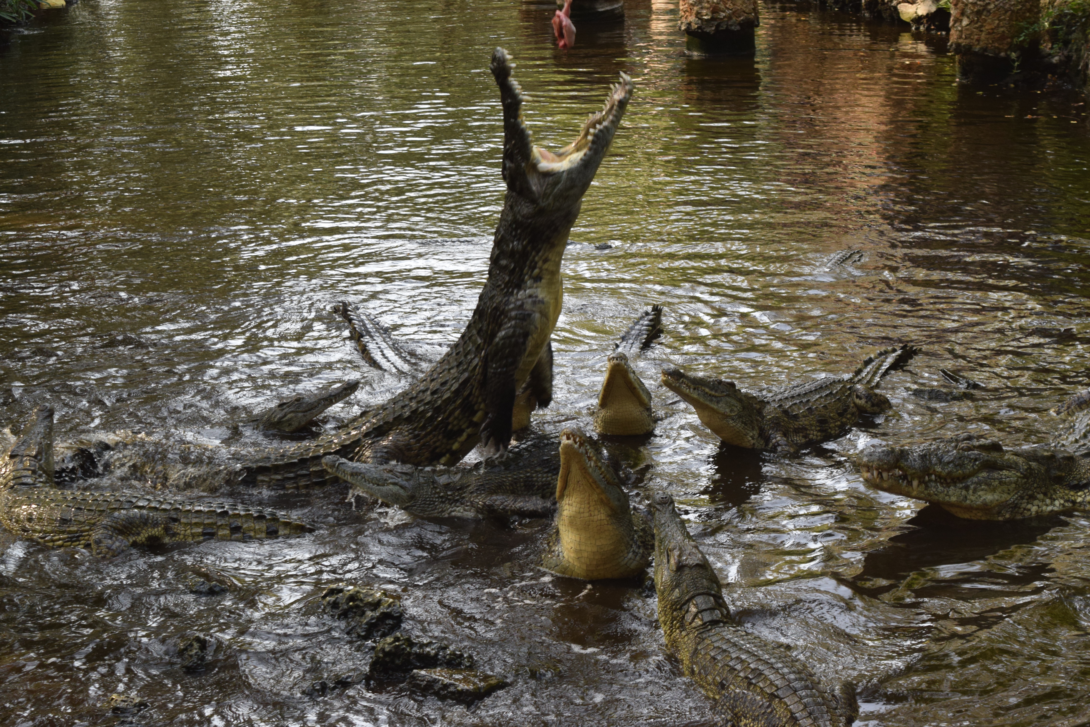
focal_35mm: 82
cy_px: 364
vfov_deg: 16.6
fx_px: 2498
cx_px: 545
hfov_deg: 24.6
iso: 800
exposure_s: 1/200
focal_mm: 55
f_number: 6.3
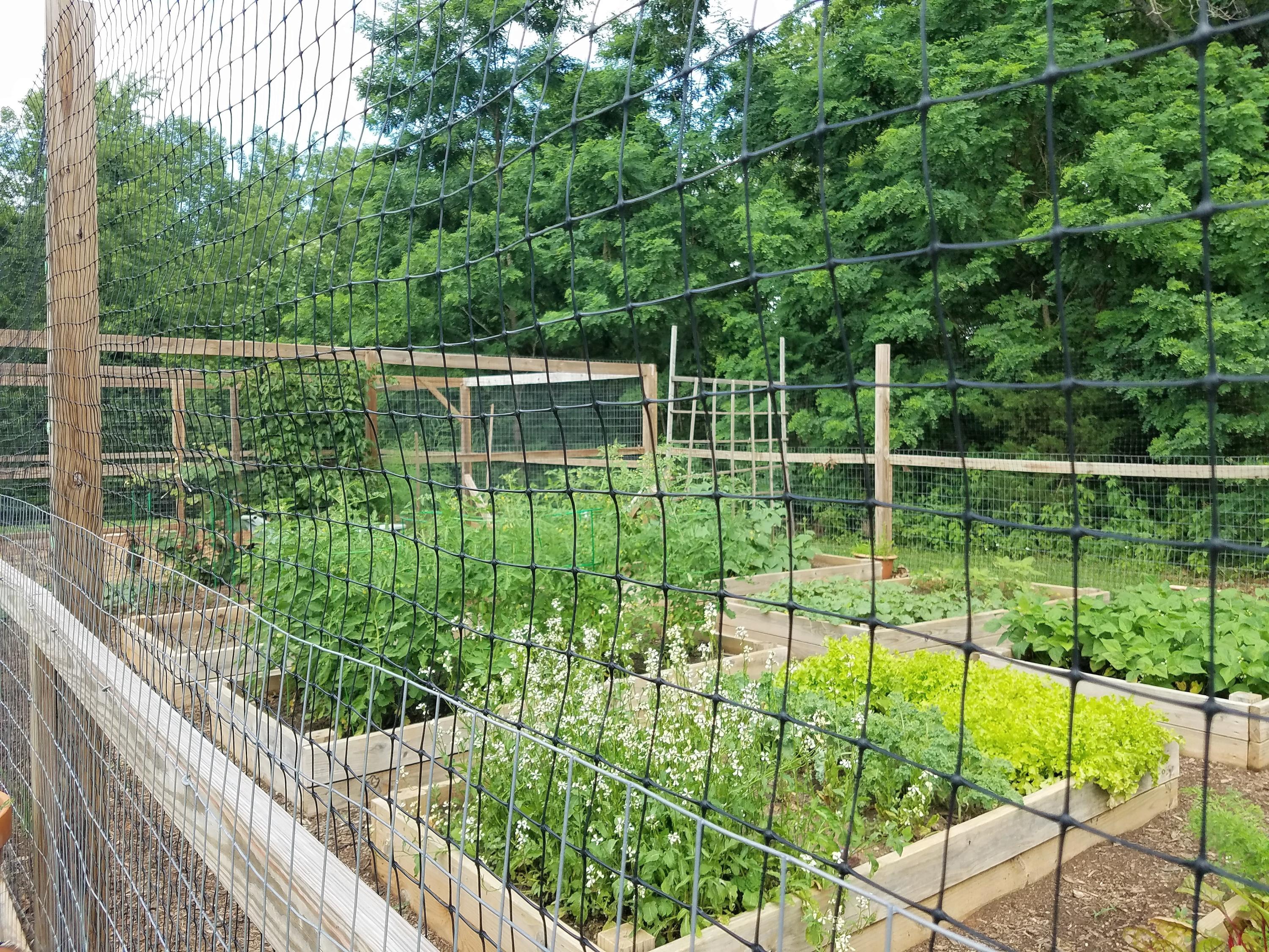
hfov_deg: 67.3
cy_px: 476
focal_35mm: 26
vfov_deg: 53.1
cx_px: 634
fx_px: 953
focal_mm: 4.2
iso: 50
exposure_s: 1/410
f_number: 1.7
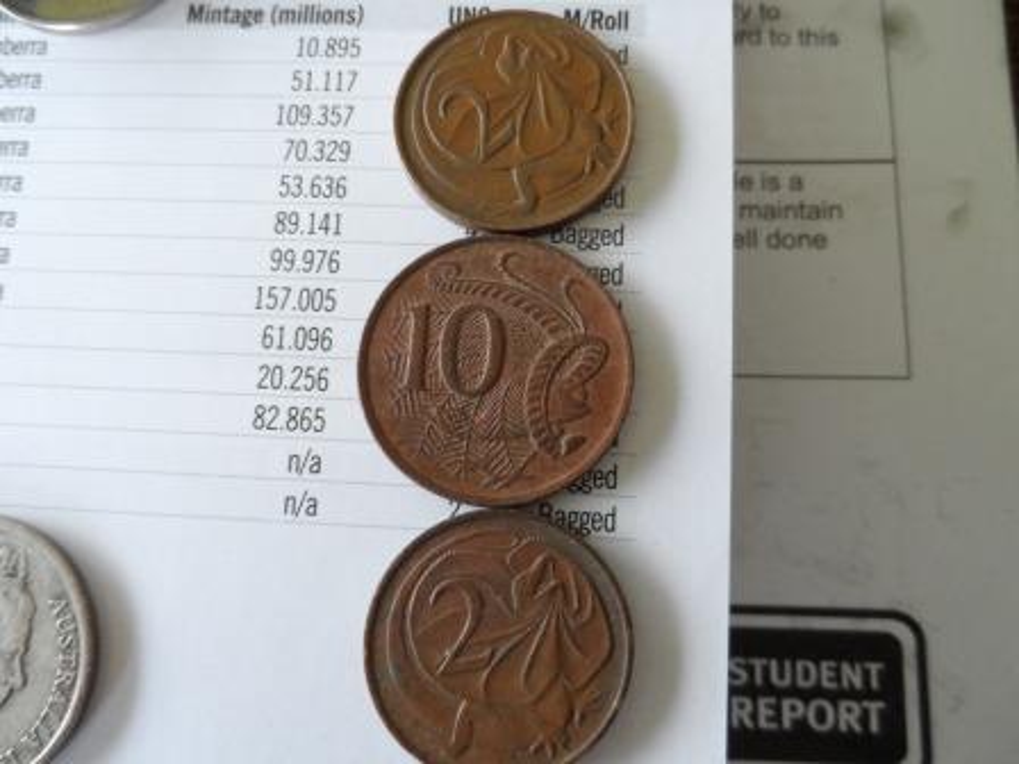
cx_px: 510
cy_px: 382
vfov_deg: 53.1
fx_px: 765
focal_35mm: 26
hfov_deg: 67.3
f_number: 3.2
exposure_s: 1/30
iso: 240
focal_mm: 4.3
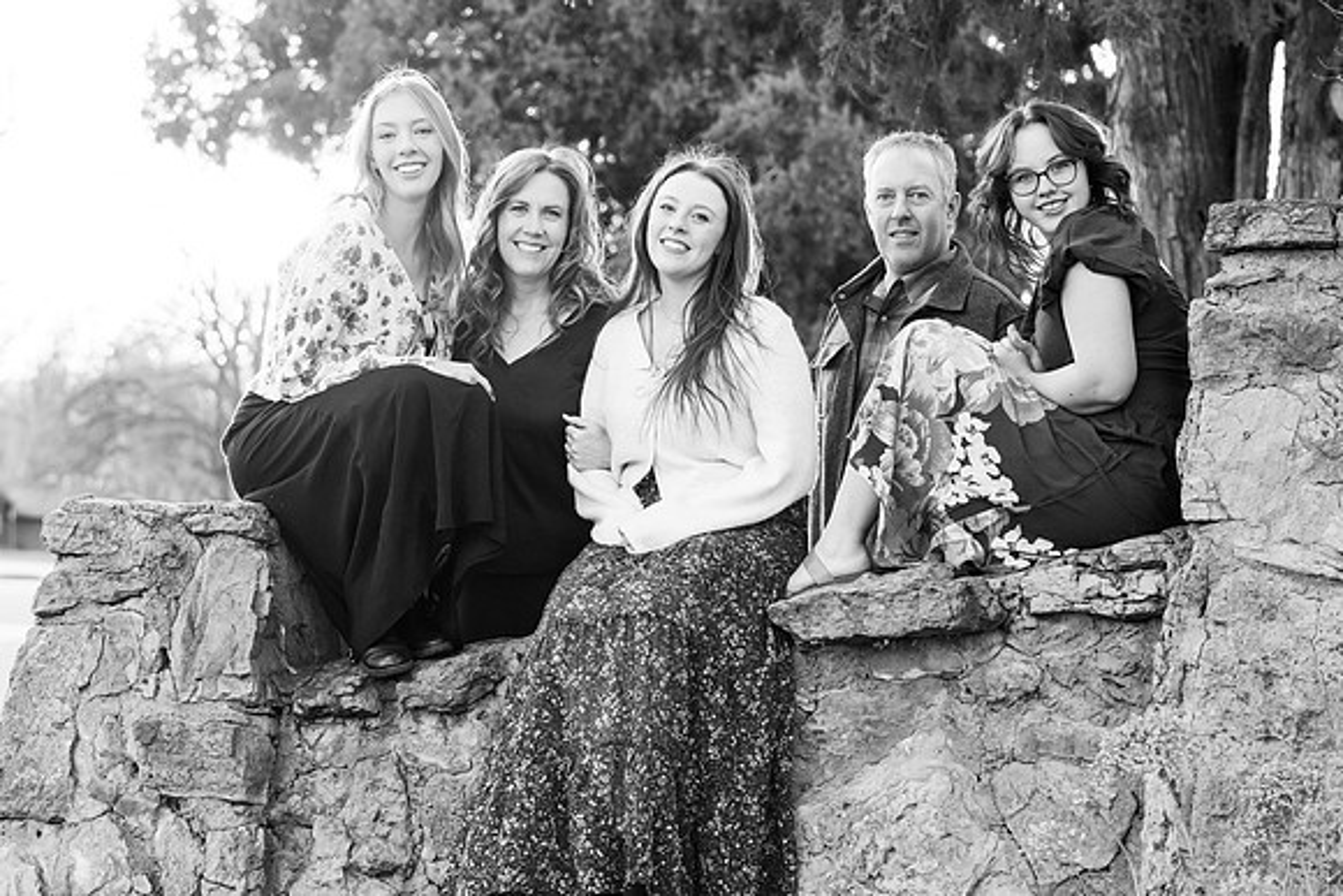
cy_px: 448
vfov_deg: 16.3
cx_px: 672
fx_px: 3134
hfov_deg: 24.2
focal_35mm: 84
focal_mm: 84
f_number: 5
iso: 2000
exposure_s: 1/500
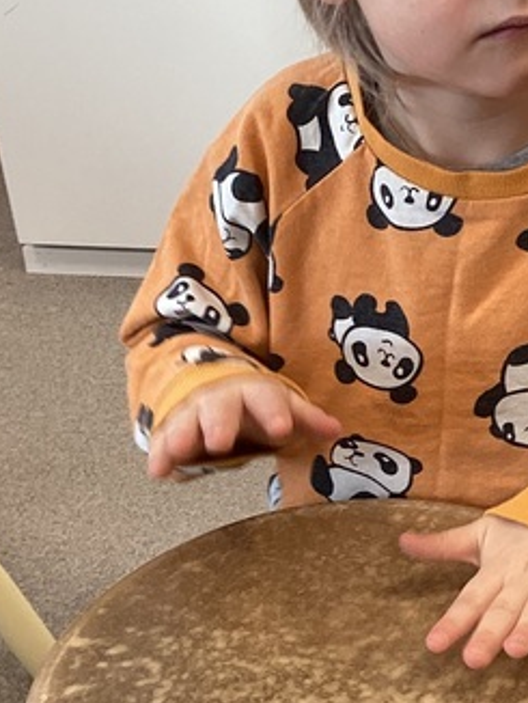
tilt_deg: -32.0
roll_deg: +4.2
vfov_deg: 25.6
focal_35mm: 76
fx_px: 1544
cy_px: 427
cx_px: 459
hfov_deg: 19.1
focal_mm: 3.3
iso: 64
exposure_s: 1/50
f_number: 2.4
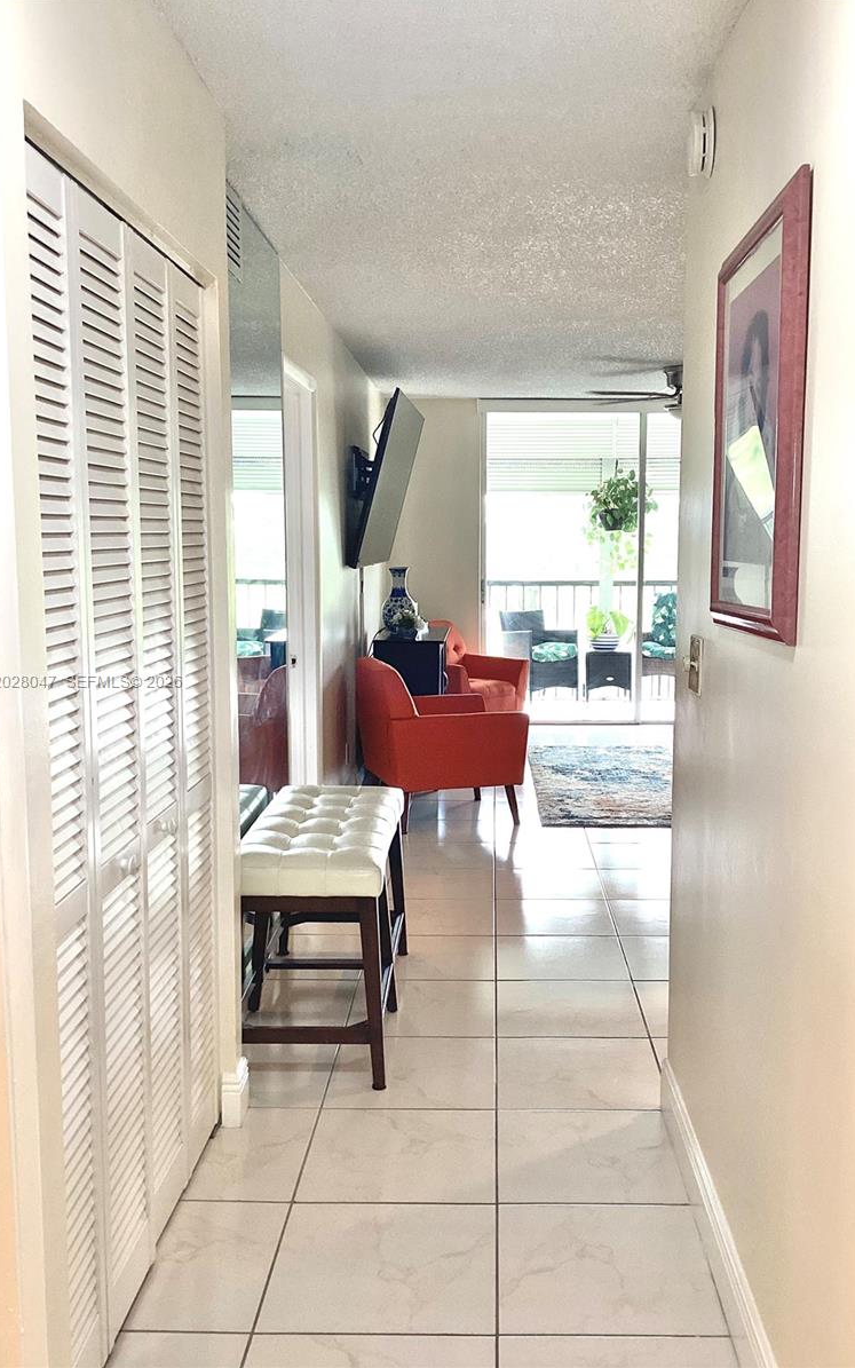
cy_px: 682
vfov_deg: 58.1
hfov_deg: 38.3
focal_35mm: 33
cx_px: 484
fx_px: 1230
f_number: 2.4
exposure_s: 1/60
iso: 80
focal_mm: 3.3
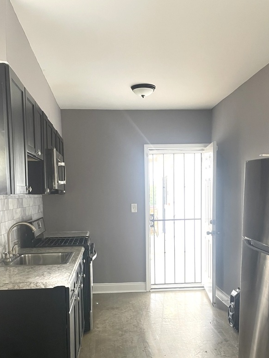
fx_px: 373
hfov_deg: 39.7
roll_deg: +1.3
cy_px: 238
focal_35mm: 36
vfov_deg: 50.4
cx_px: 136
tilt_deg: -5.7
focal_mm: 4.2
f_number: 1.6
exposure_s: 1/62
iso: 125
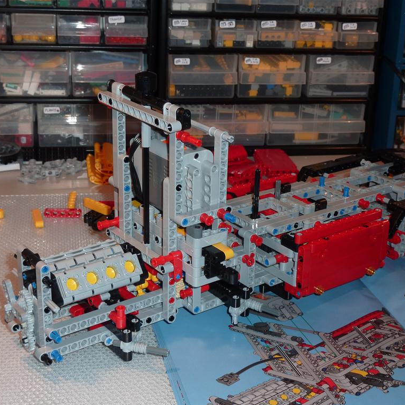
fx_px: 754
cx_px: 232
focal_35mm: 57
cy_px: 204
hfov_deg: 30.0
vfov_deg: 30.0
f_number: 3.8
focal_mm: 7.9
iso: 100
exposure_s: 1/30
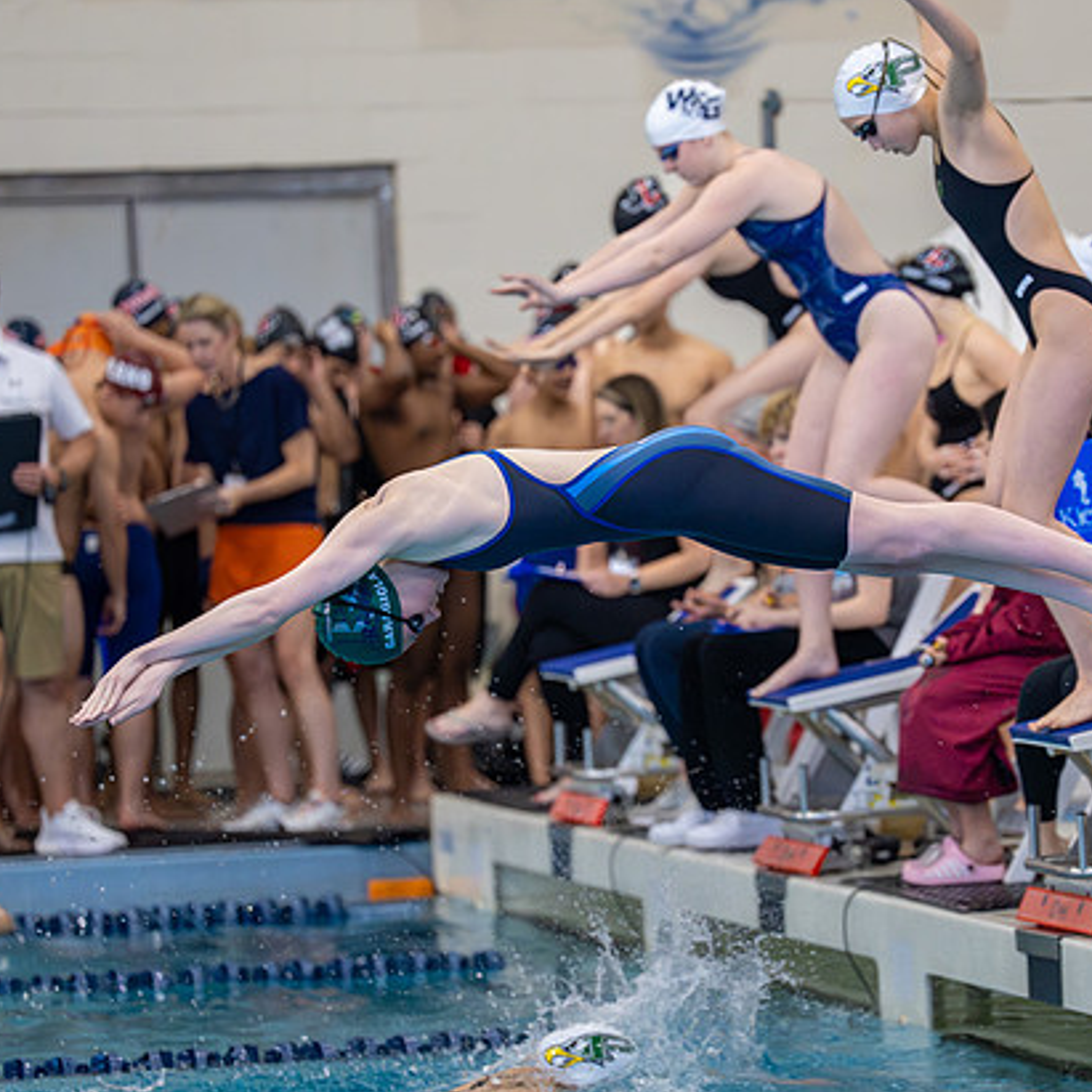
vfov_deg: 7.5
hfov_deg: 7.5
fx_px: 8280
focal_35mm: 232
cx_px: 801
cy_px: 559
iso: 2500
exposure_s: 1/1000
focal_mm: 153
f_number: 2.8
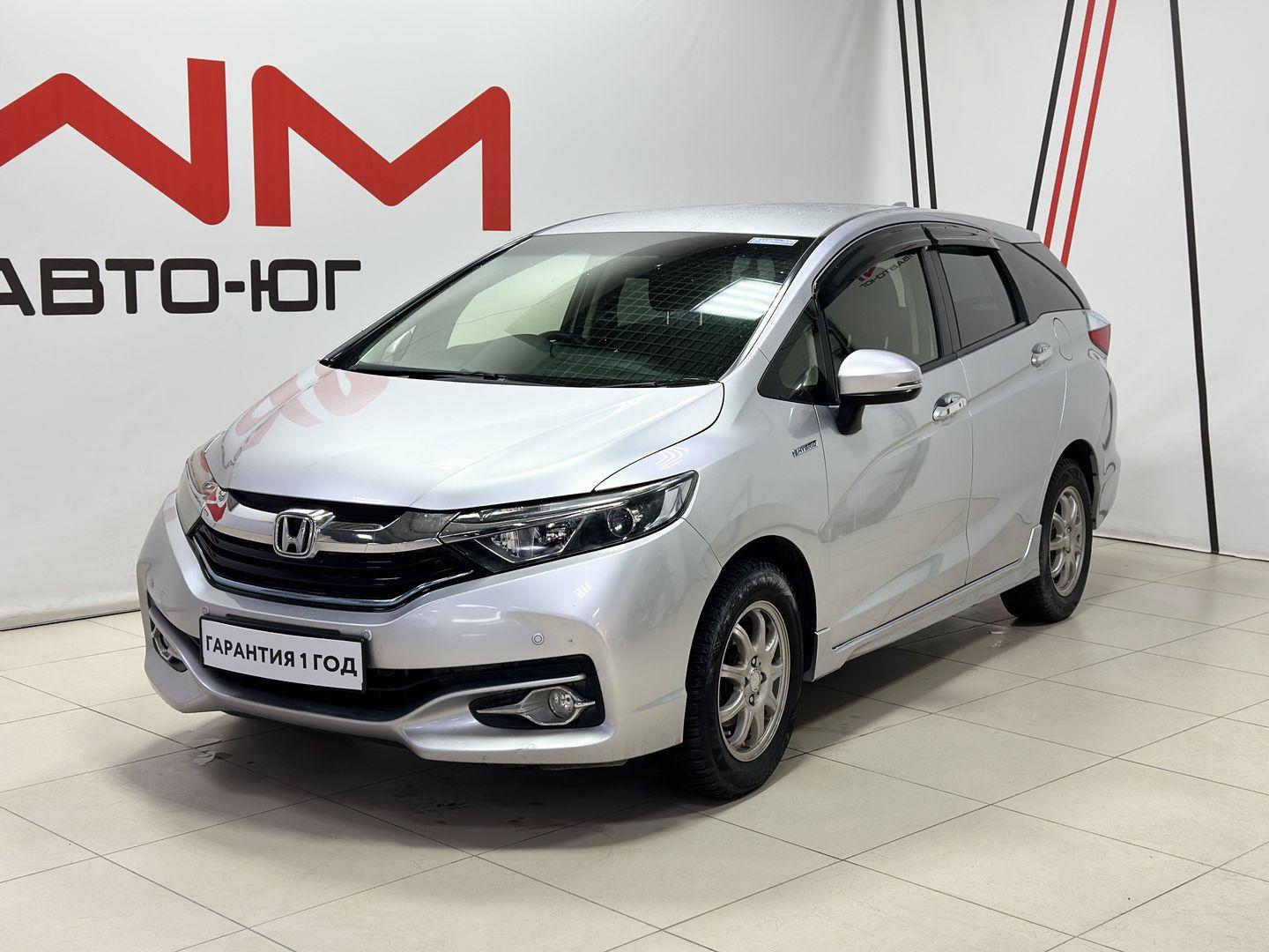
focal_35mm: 48
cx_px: 634
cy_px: 476
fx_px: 1760
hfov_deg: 39.7
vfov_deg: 30.3
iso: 64
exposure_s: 1/100
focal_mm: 6.86
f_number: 1.78
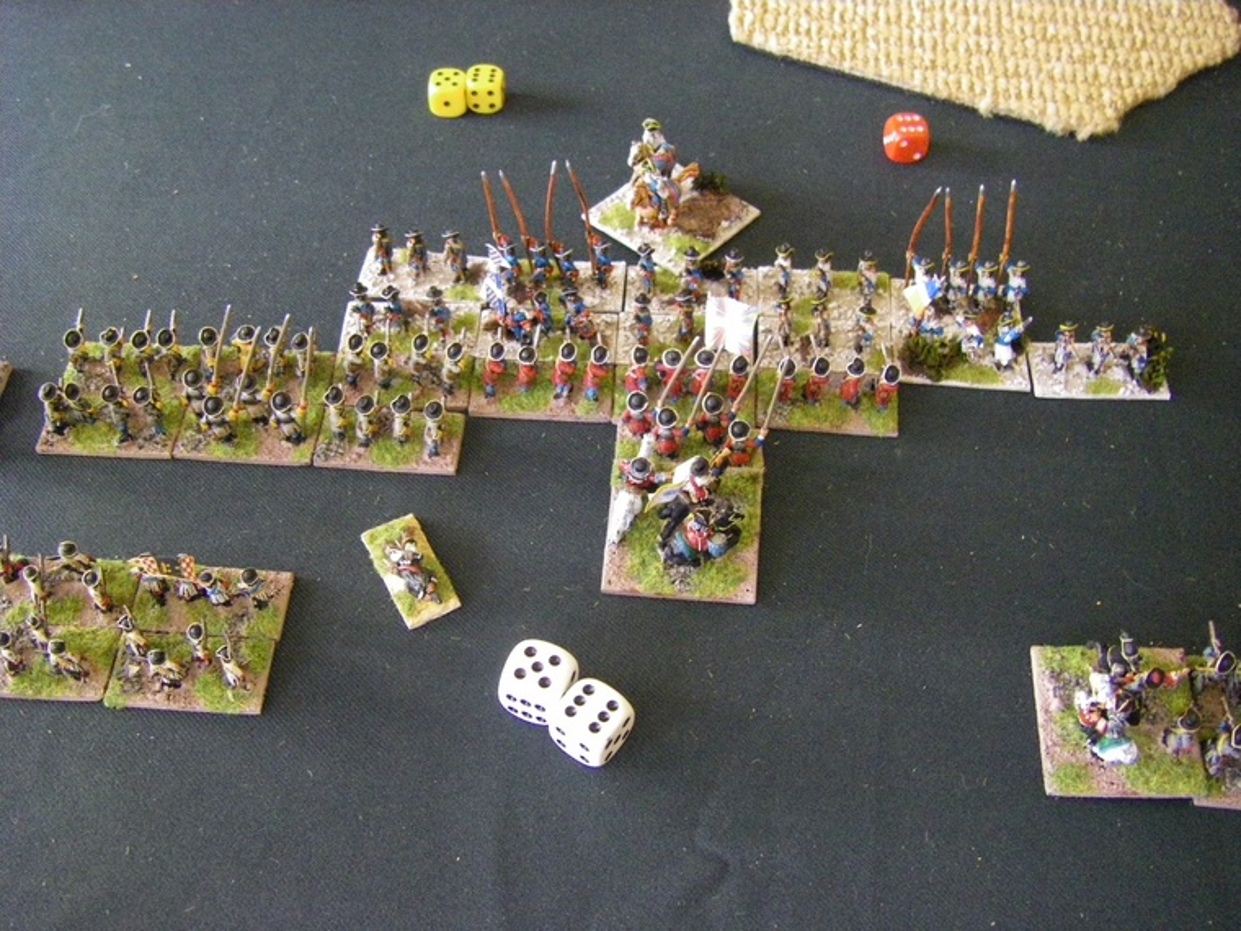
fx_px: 1362
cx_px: 620
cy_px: 466
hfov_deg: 49.0
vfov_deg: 37.7
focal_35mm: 38
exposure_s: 1/40
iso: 800
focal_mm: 6.3
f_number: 3.5
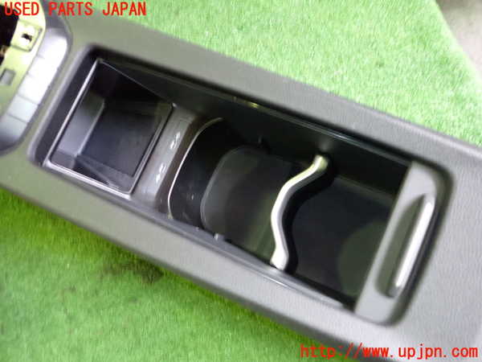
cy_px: 181
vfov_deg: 54.9
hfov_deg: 69.4
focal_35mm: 25
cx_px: 241
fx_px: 348
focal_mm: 4.5
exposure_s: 1/8
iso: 1250
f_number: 5.6
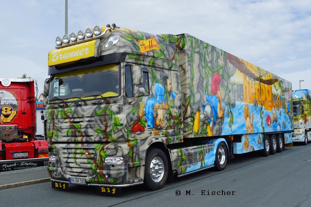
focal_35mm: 36
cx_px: 156
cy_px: 104
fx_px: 311
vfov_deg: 36.9
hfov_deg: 53.1
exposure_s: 1/160
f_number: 13
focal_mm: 24
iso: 100
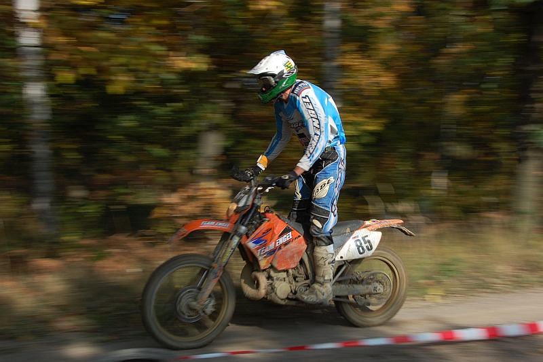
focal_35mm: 48
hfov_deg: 41.1
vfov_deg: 28.1
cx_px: 272
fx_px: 724
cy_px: 181
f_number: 14
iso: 200
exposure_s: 1/125
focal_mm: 32
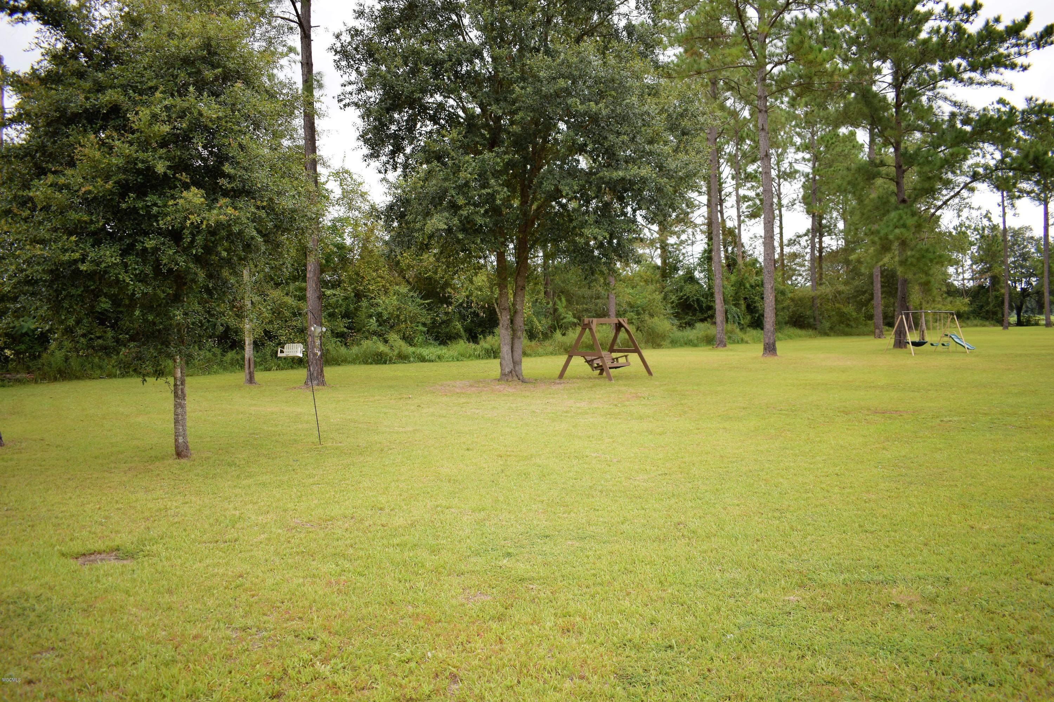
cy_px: 351
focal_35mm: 27
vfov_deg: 47.9
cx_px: 527
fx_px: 790
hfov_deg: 67.4
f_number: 4
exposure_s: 1/100
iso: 100
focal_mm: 18
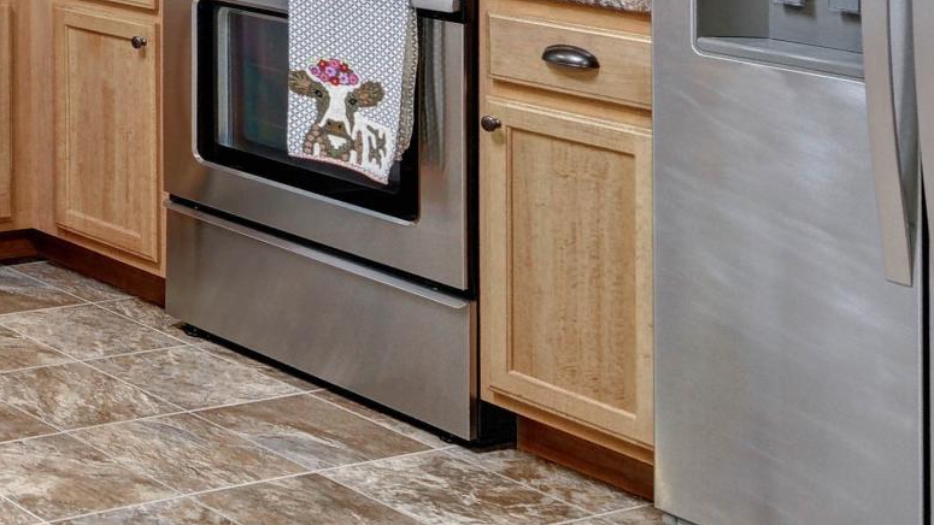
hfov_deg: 21.4
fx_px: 1808
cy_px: -263
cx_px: -653
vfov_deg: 15.3
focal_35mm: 73
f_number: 8
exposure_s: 1/30
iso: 400
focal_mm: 12
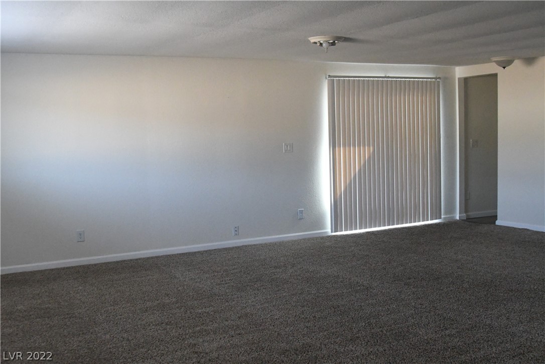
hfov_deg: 53.1
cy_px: 182
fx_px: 545
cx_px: 272
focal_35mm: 36
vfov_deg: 36.9
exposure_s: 1/1000
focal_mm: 24
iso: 10000
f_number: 4.5
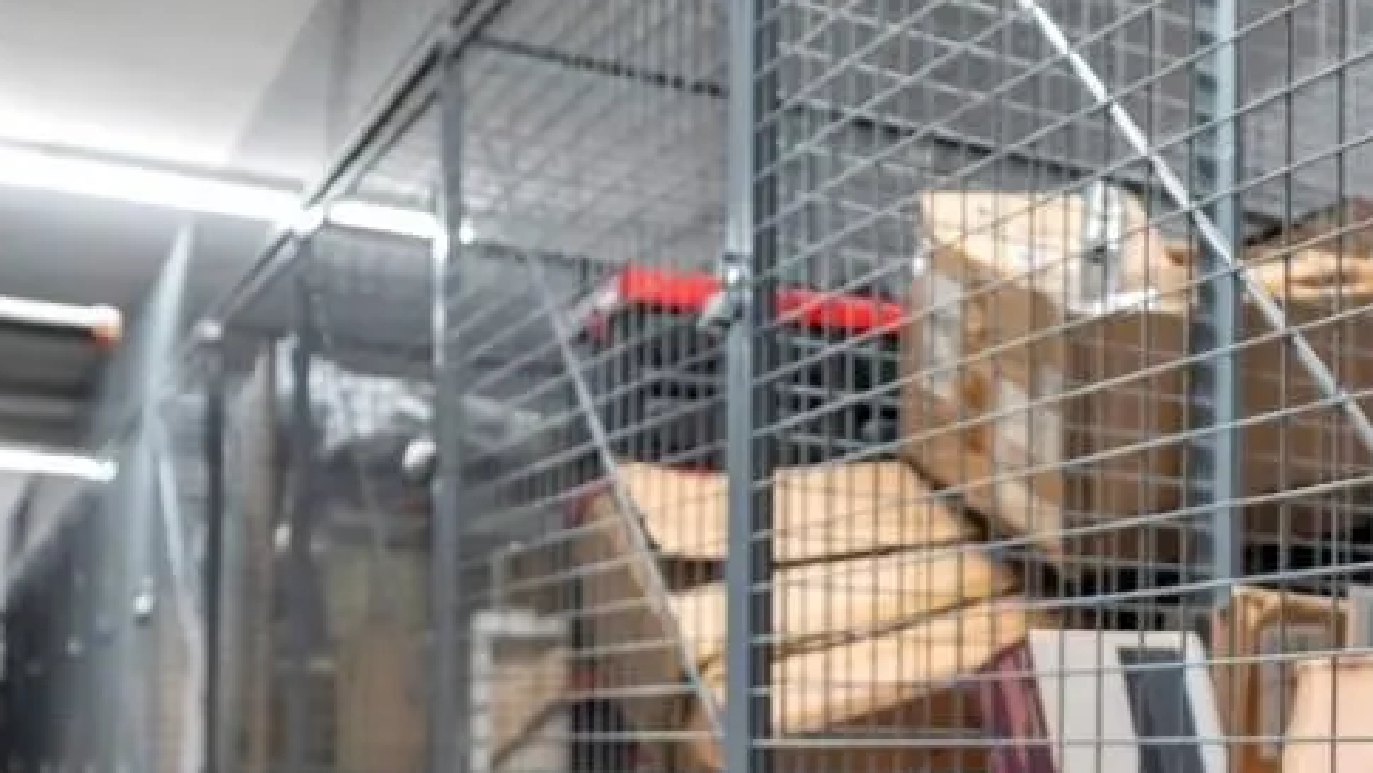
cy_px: 699
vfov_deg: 22.9
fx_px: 1861
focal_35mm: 51
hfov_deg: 38.2
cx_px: 1189
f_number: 2.8
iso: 1600
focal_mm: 14.6
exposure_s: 1/160
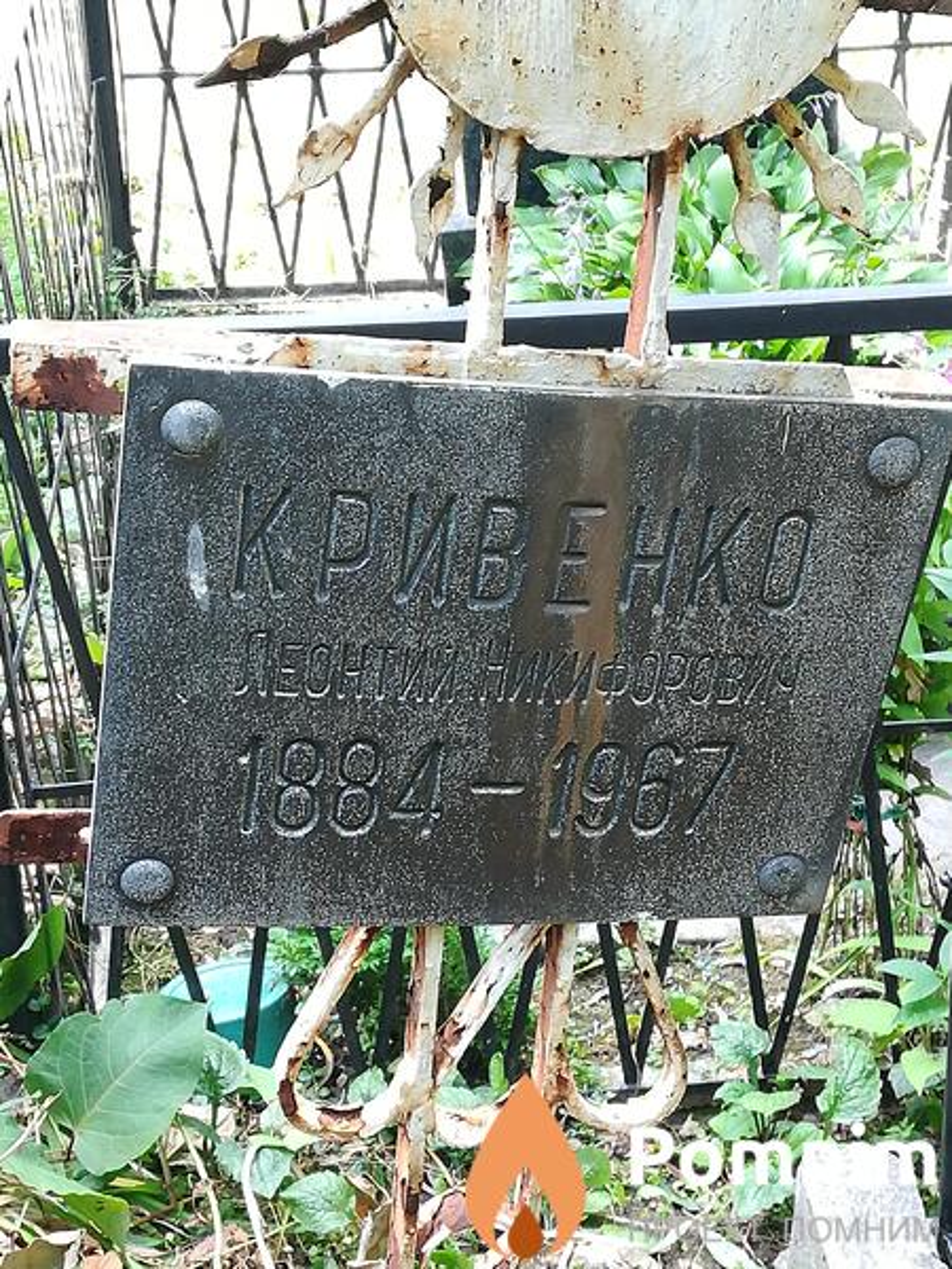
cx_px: 476
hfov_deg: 24.8
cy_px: 634
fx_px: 2163
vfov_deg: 32.7
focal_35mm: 59
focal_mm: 3.83
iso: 80
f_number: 2.2
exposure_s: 1/60
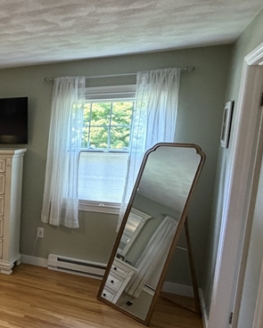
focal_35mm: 38
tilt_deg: -8.9
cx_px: -113
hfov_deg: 28.5
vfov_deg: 47.8
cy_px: 184
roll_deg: +0.5
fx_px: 369
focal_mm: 2.22
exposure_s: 1/60
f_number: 2.2
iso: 320
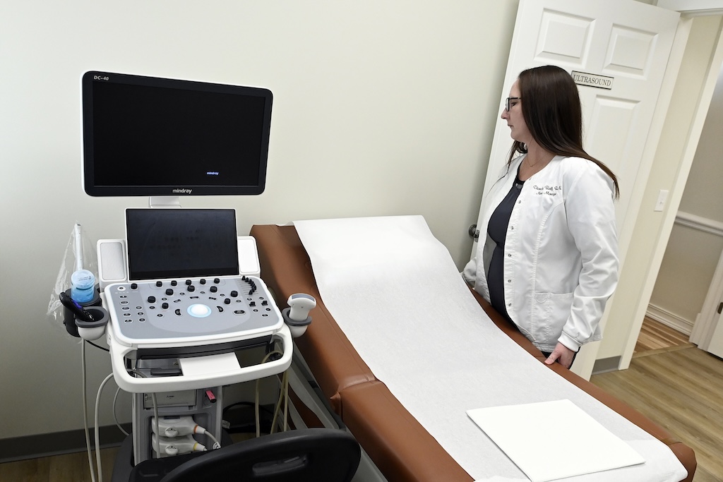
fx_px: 341
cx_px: 362
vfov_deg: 70.5
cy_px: 241
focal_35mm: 17
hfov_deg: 93.3
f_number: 5.6
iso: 3200
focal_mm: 17
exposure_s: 1/320
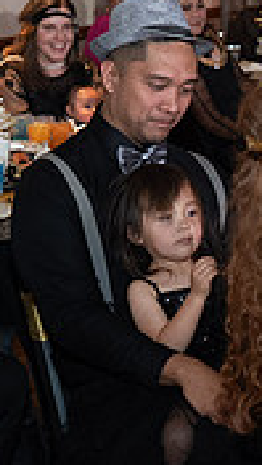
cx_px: 217
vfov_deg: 25.6
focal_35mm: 83
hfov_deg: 14.5
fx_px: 1025
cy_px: 202
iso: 1250
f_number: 2.8
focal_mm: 24
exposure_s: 1/125
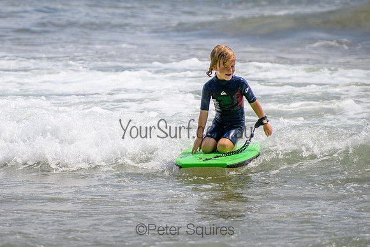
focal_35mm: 550
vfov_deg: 2.5
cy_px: 86
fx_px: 5652
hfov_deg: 3.7
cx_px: 116
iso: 280
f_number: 5.6
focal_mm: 400
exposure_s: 1/2000
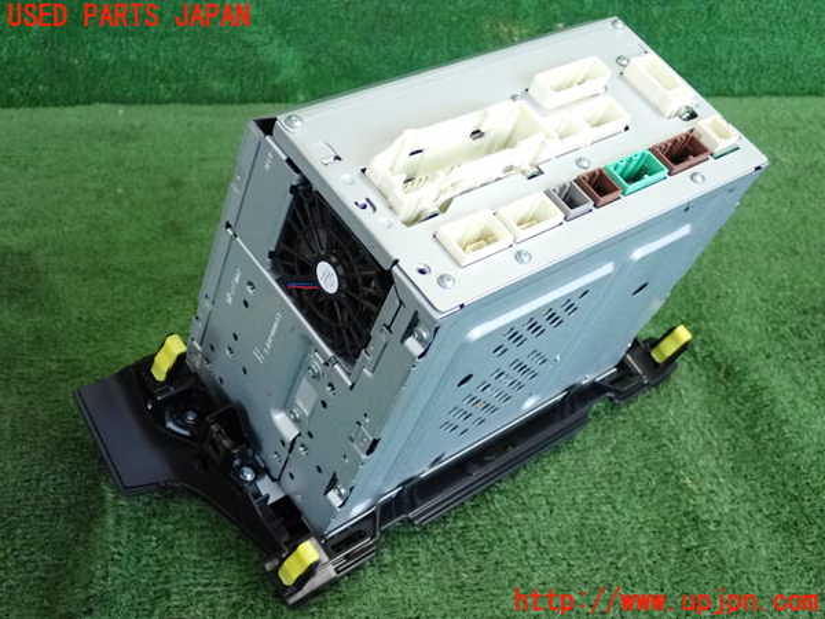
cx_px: 412
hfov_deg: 40.4
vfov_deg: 30.9
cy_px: 310
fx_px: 1120
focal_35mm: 47
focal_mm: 8.4
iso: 1600
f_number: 3.1
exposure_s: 1/125
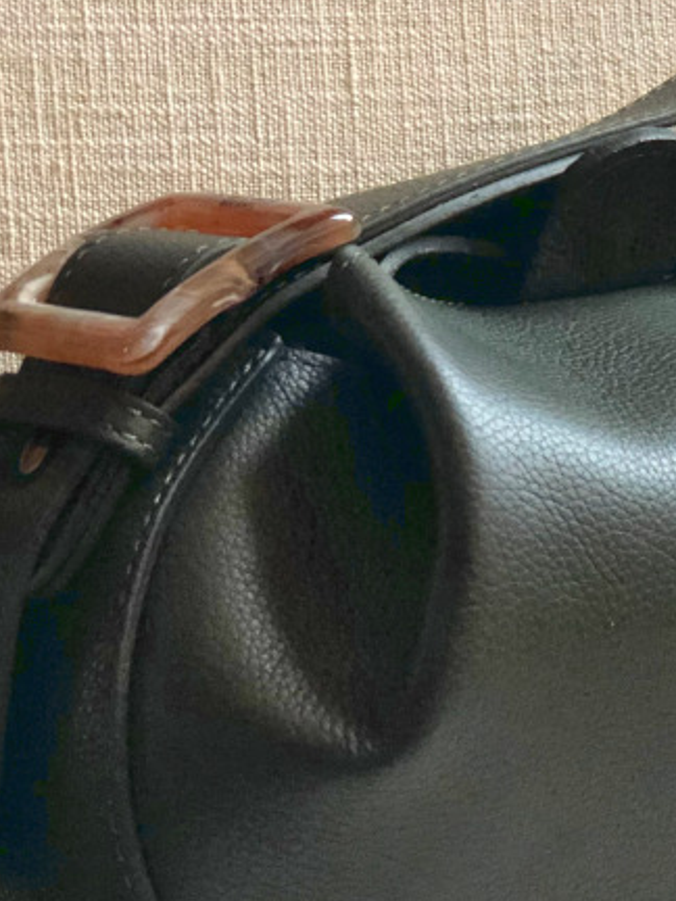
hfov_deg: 11.1
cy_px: 532
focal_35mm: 132
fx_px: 3437
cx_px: 649
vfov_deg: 14.9
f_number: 2.8
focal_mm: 6.6
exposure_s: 1/33
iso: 500
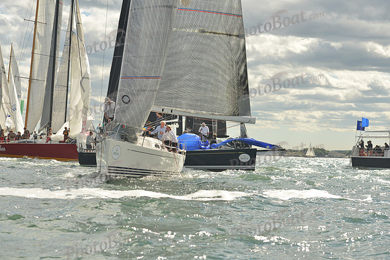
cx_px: 195
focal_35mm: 86
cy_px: 130
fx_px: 932
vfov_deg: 15.9
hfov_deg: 23.6
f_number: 6.3
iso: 400
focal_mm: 86
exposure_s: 1/640
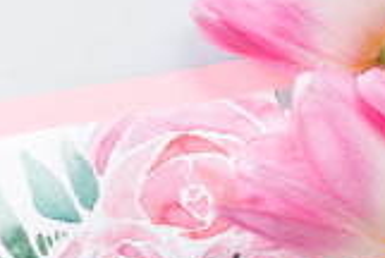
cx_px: 308
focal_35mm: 398
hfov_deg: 5.2
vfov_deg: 3.5
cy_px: 303
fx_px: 4264
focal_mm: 105
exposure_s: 1/160
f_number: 18
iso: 100
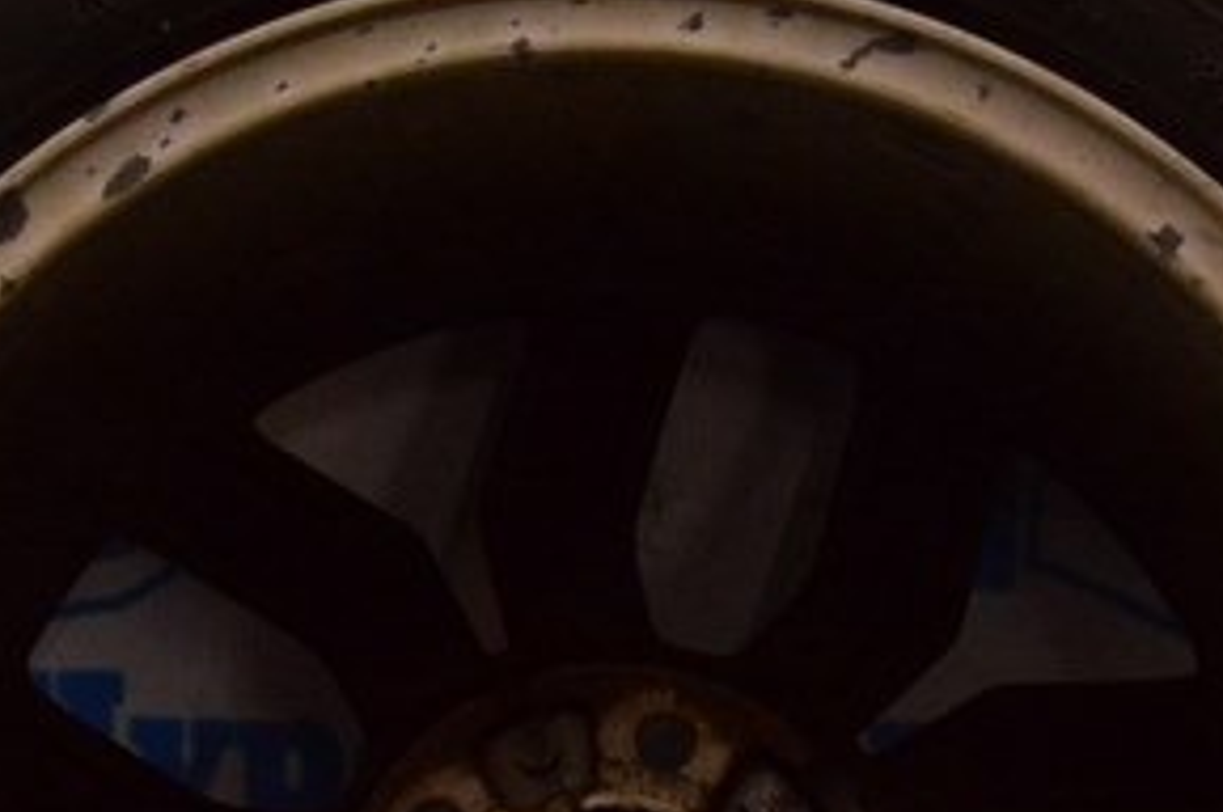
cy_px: 878
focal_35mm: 117
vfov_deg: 11.5
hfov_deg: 17.5
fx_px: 3970
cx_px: 643
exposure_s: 1/400
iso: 1600
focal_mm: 22
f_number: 4
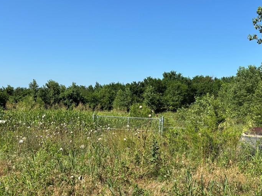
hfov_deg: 47.1
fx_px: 295
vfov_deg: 36.6
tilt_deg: -5.5
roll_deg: -1.5
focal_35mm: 39
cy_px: 120
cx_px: 175
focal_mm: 5.96
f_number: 1.6
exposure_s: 1/2639
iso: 50
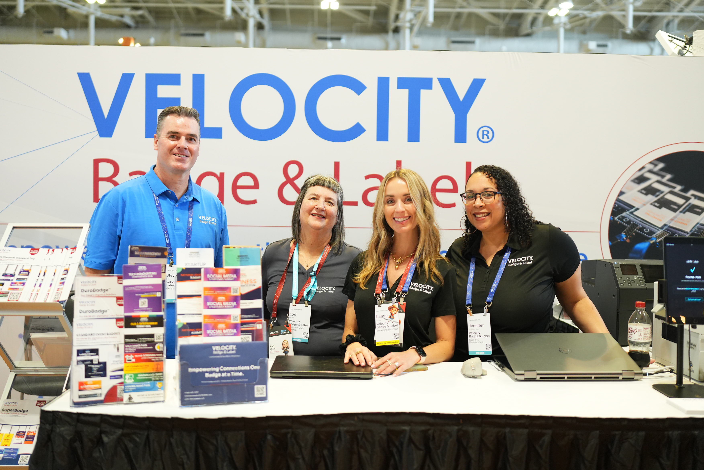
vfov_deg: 37.9
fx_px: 684
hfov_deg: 54.4
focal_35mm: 35
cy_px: 235
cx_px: 352
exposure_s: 1/200
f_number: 1.8
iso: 1250
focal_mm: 35
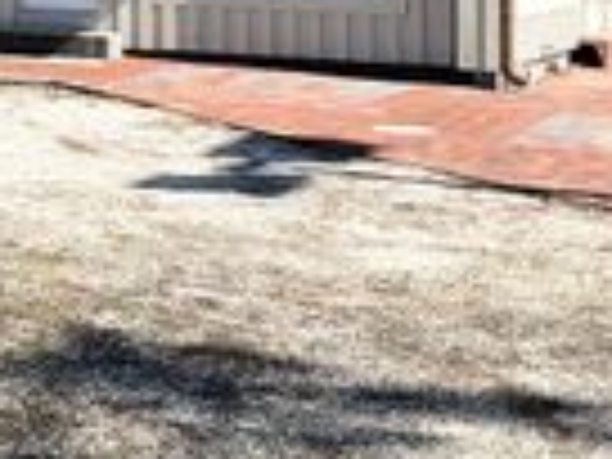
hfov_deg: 18.0
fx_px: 1892
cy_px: -151
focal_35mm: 107
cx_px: 22
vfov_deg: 13.3
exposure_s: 1/1912
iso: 16
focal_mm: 3
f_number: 1.8
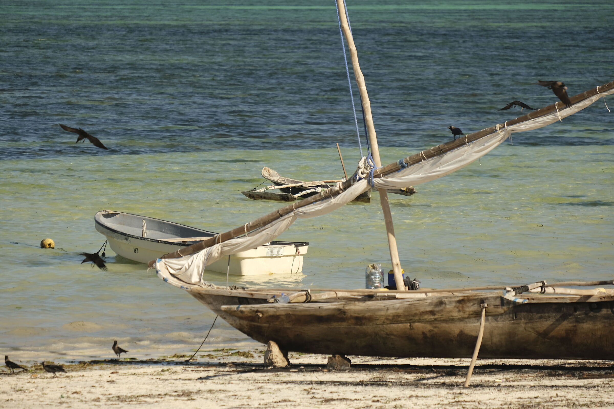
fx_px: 5116
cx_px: 307
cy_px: 204
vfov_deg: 4.6
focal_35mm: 300
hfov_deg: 6.9
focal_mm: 200
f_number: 4.8
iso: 160
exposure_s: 1/480
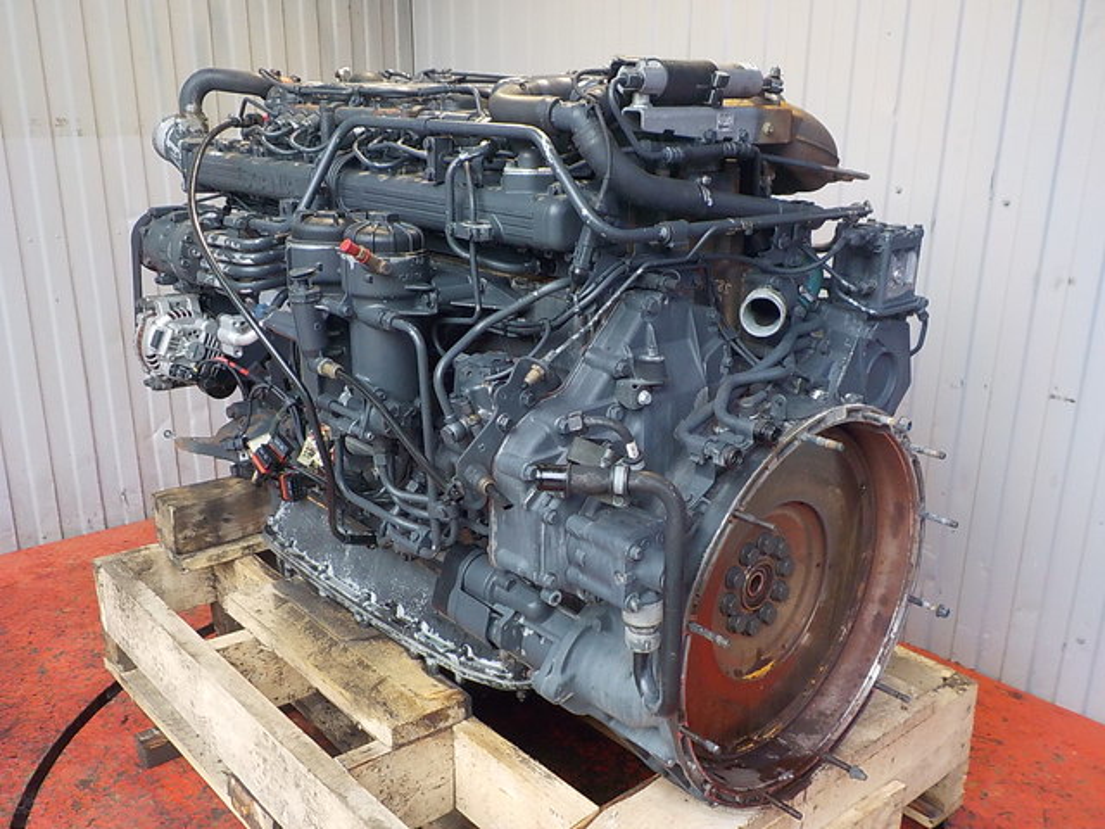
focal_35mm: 30
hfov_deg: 60.0
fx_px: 958
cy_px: 414
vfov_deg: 46.8
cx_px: 552
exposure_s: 1/30
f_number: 3.3
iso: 250
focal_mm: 4.1
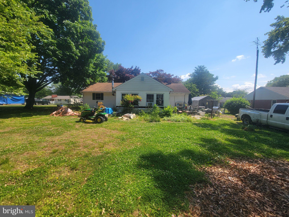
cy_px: 108
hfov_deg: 106.2
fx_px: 109
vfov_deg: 89.9
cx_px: 144
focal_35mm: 13
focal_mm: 2.2
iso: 50
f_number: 2.2
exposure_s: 1/1461
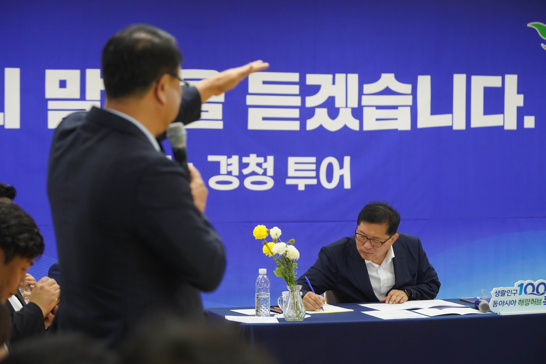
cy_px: 182
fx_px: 1577
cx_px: 273
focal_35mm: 104
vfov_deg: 13.2
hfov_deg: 19.6
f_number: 4
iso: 1600
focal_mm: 104
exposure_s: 1/160
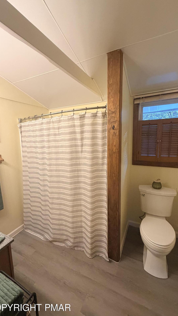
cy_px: 157
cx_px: 81
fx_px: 134
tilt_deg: -7.8
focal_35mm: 16
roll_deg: +1.1
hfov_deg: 66.9
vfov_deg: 99.4
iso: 320
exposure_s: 1/60
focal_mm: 2.22
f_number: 2.2
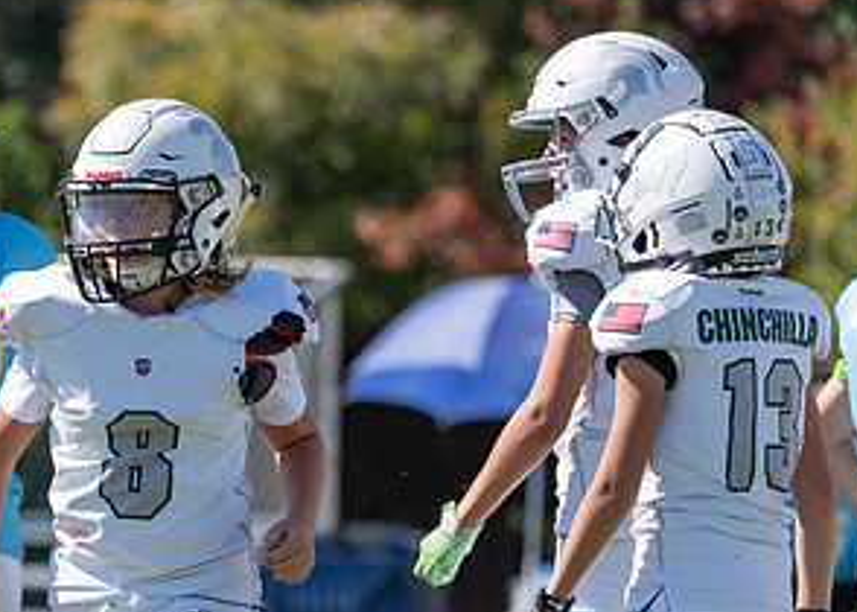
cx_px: 146
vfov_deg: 2.3
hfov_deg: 3.3
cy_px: 516
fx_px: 15017
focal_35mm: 617
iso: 160
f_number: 5.6
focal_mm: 297
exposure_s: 1/1000
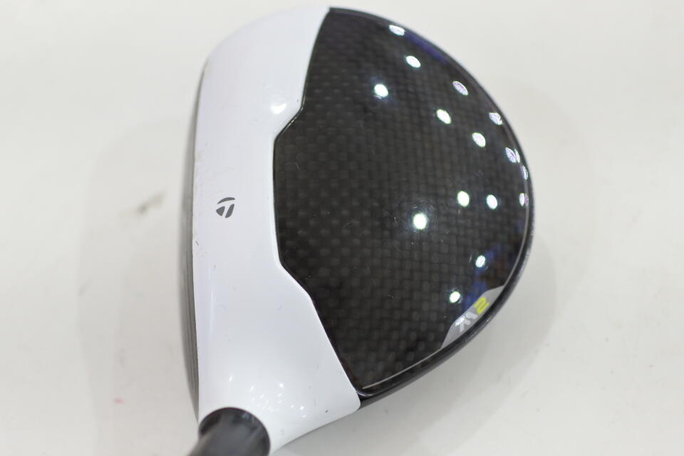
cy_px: 228
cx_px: 342
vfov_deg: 27.5
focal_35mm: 49
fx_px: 931
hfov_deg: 40.3
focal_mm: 18.5
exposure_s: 1/250
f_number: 1.8
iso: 800
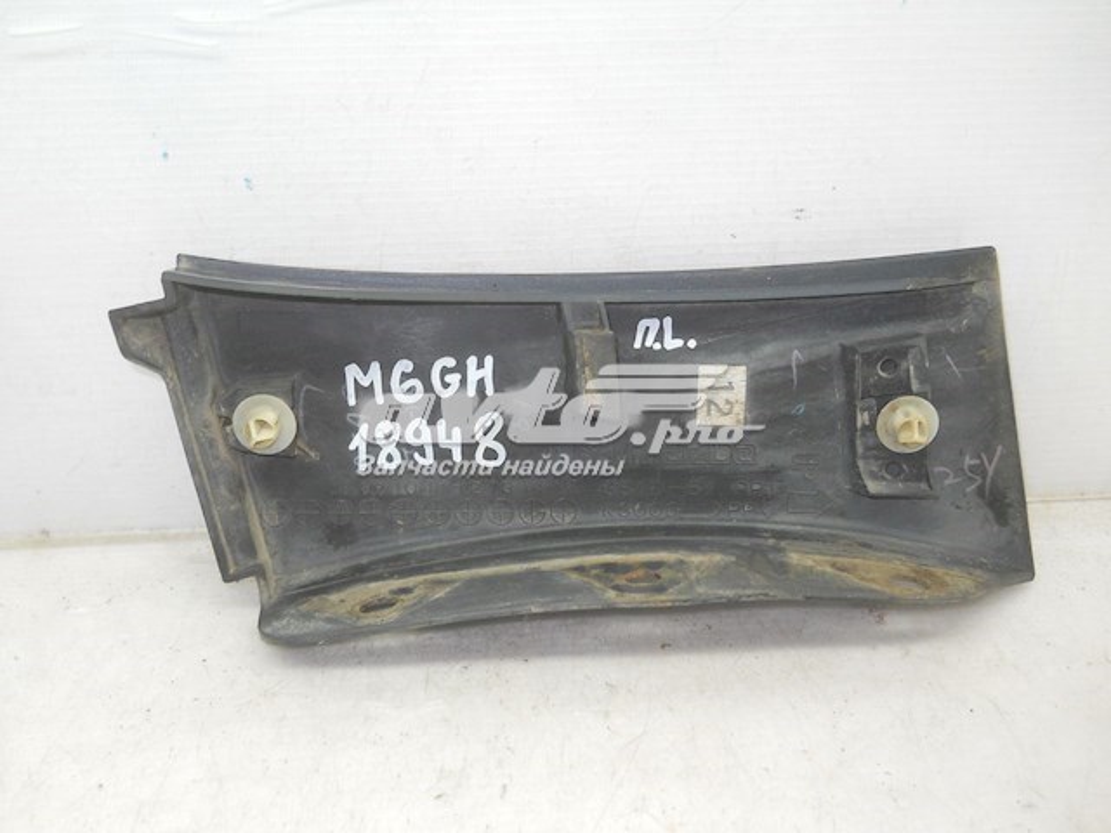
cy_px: 416
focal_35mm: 41
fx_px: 1316
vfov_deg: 35.1
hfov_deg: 45.8
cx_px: 556
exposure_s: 1/30
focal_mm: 6.72
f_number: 3.1
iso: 125
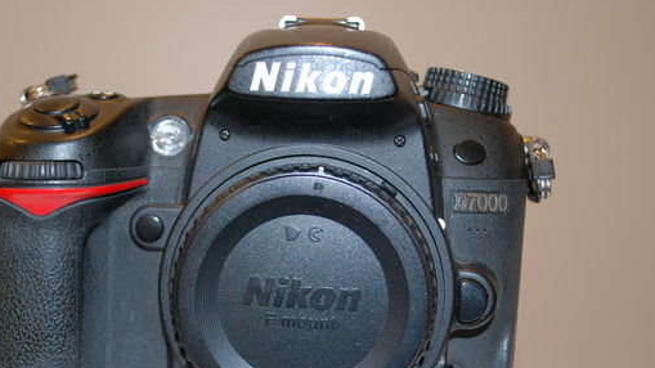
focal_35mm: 53
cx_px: 242
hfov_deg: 38.9
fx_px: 920
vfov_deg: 22.5
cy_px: 264
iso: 800
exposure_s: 1/25
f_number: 4.5
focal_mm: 26
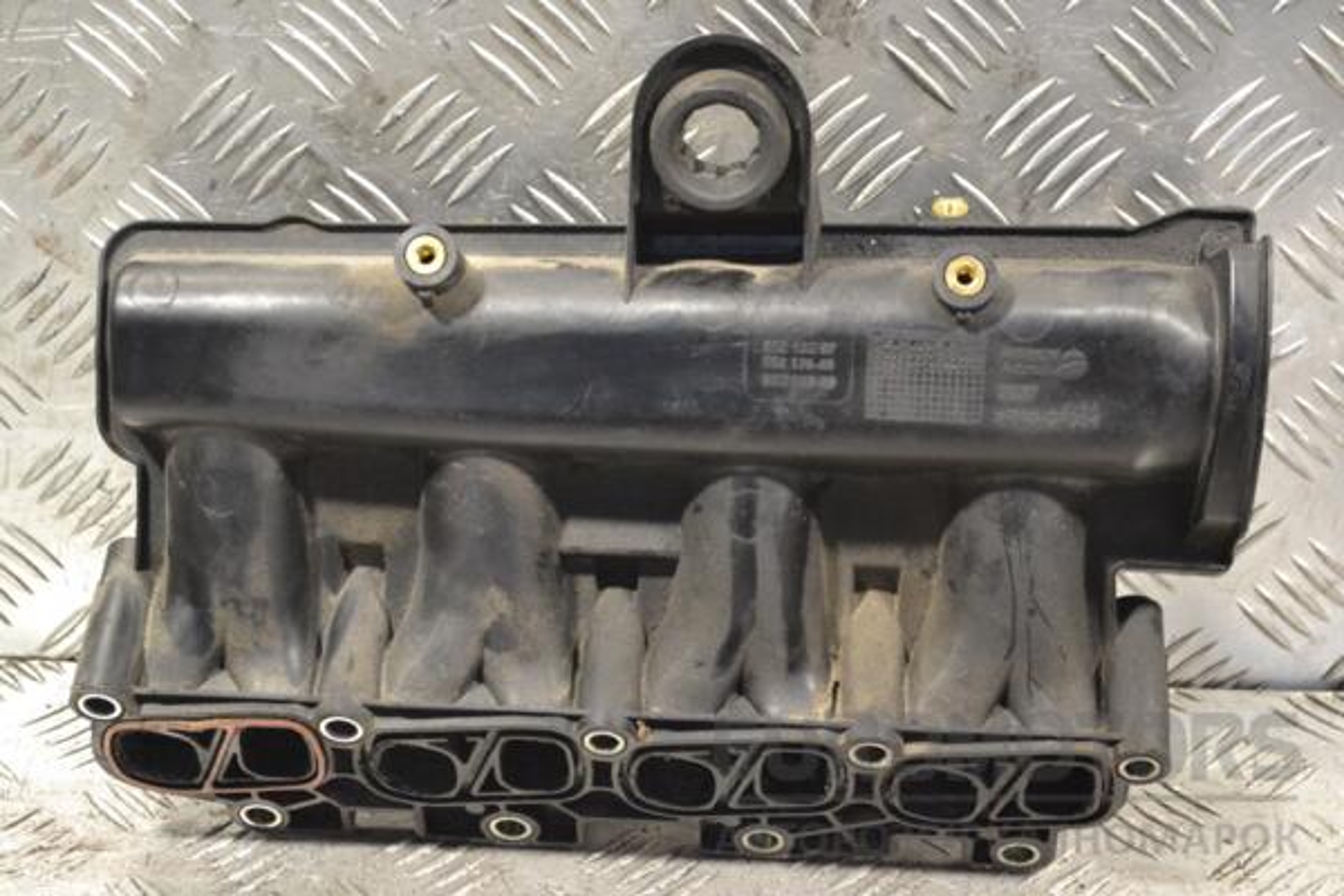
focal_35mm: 72
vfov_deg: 18.9
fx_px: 2688
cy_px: 448
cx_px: 672
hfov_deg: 28.1
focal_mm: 48
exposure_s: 1/160
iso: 3200
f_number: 6.3
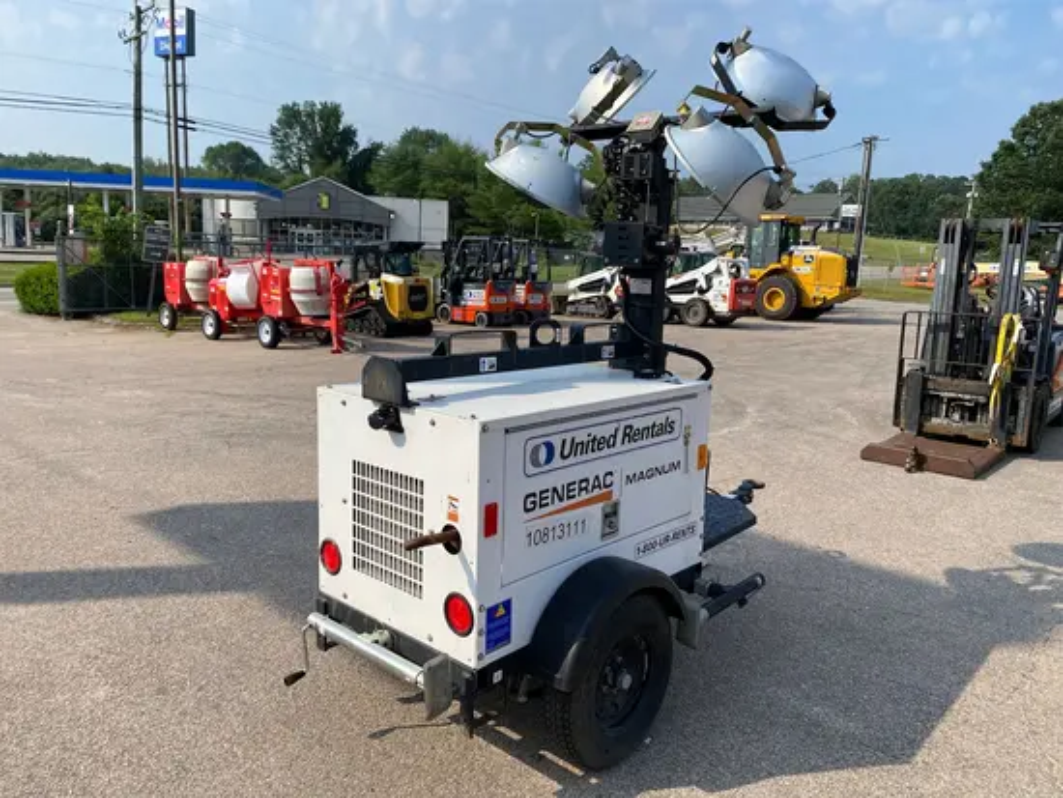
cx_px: 532
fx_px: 799
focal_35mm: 26
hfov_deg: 67.3
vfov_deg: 53.1
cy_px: 399
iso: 32
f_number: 1.8
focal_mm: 4.25
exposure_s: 1/2890
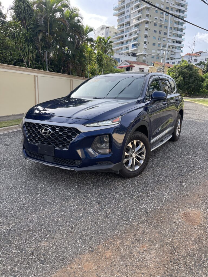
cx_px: 104
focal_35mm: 25
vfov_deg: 69.4
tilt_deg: -13.2
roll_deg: -1.8
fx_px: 200
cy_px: 138
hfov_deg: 54.9
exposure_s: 1/923
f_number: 1.6
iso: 32
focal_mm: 5.1
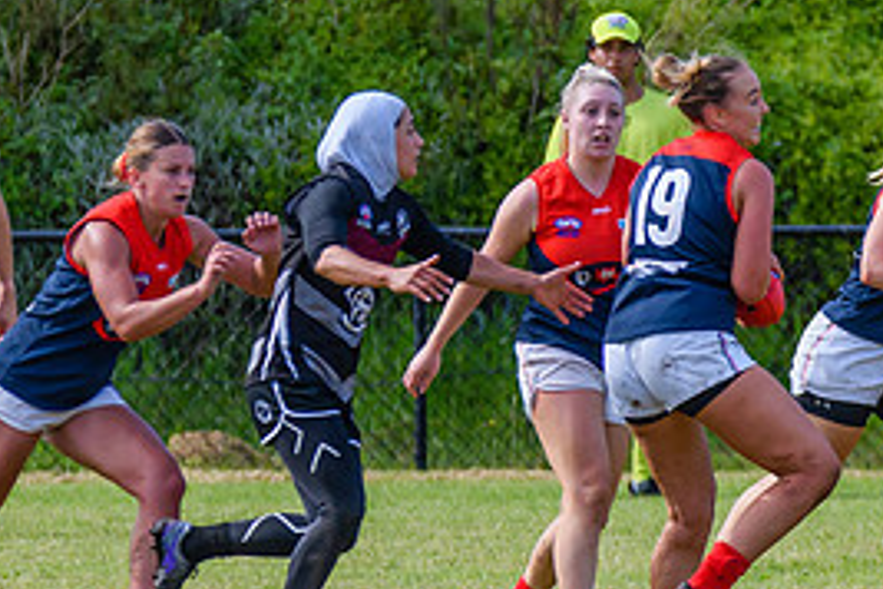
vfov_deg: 1.0
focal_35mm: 1350
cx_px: 597
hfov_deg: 1.5
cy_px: 54
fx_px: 33110
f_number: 6
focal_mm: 360
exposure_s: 1/1600
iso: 1000
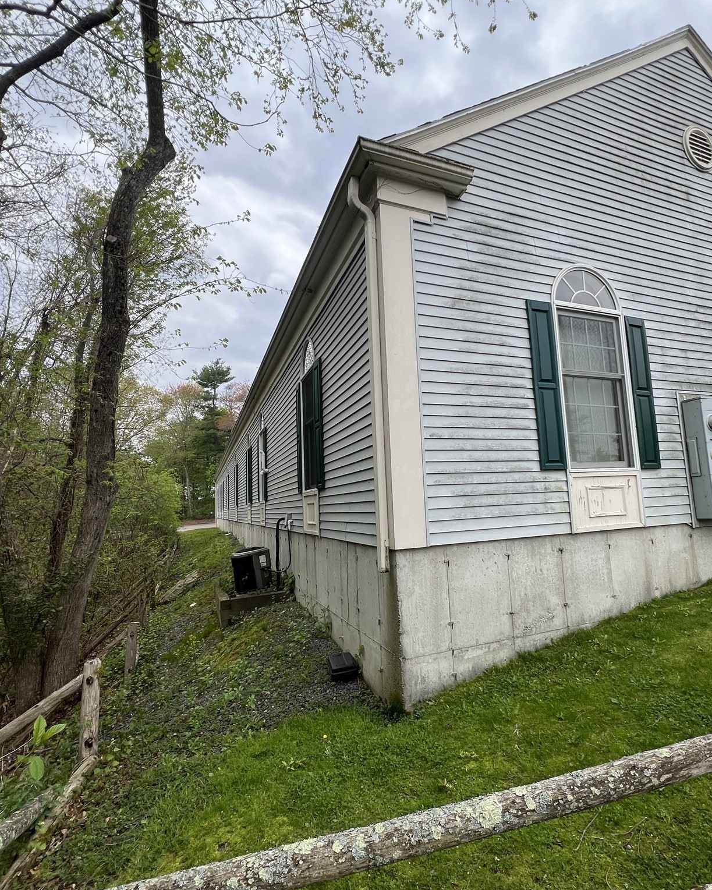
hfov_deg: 76.3
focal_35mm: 17
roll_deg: +0.9
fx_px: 448
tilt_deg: +9.1
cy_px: 445
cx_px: 419
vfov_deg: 89.6
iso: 32
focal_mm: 1.57
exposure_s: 1/457
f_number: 1.8
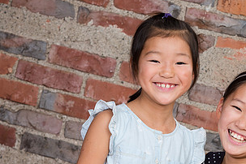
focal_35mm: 280
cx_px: 236
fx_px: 1913
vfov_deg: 4.9
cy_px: 143
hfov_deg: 7.3
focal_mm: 112
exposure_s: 1/200
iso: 100
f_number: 5
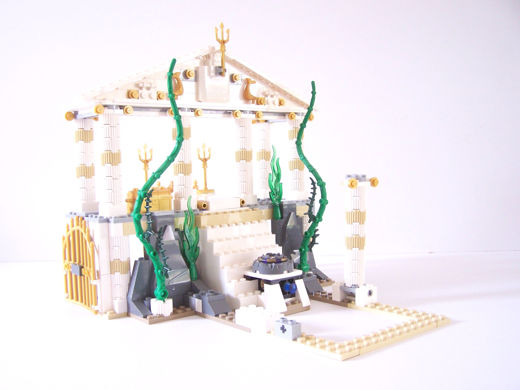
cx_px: 260
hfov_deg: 49.0
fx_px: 571
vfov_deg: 37.7
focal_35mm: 38
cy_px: 195
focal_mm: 6.3
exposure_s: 1/10
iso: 200
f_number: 3.2
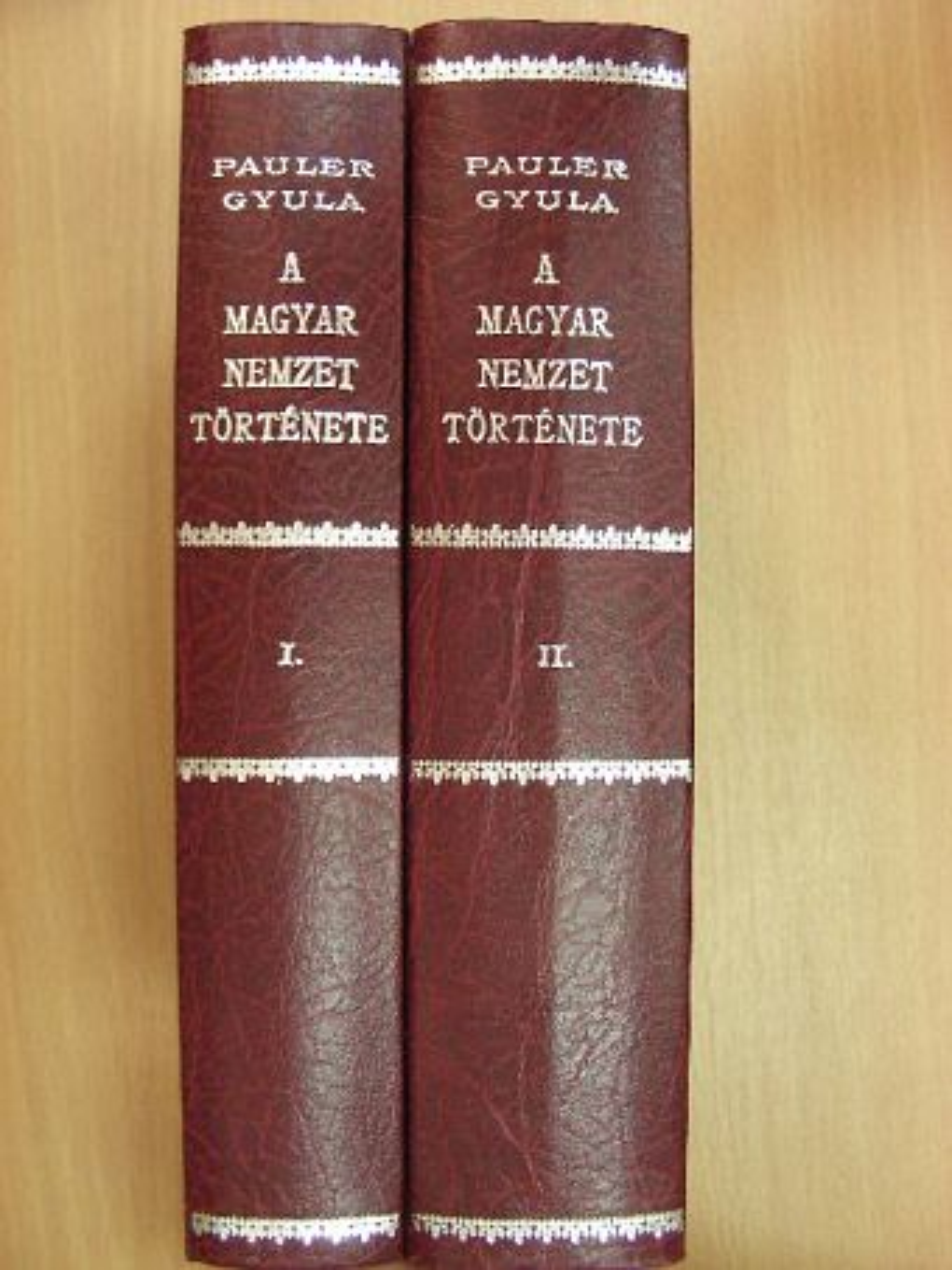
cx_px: 476
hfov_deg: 35.2
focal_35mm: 41
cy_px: 635
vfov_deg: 45.8
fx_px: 1503
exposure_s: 1/17.6
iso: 200
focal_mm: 6.8
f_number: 3.5
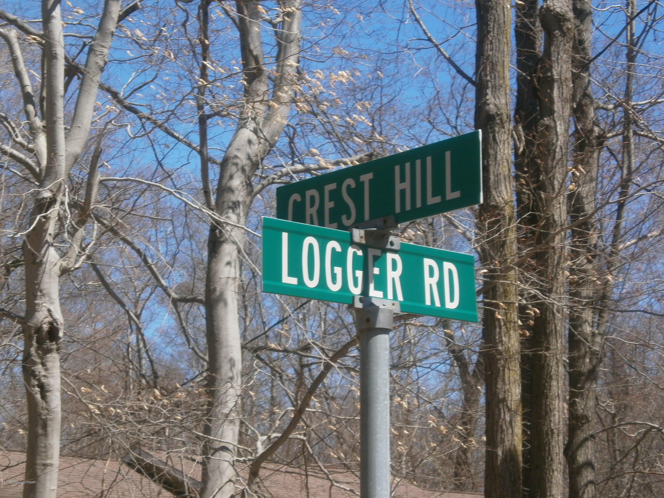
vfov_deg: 16.2
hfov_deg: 21.5
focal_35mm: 91
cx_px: 332
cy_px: 249
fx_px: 1746
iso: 100
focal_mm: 16.2
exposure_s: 1/320
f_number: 5.9
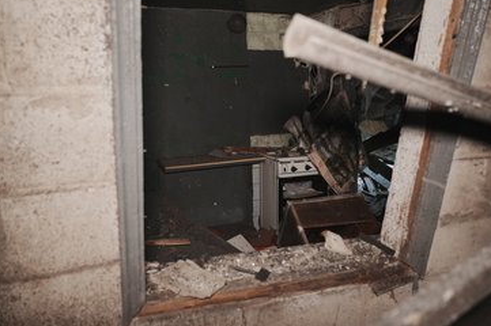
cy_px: 149
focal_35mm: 31
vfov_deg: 42.2
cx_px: 267
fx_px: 422
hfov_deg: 60.2
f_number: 3.5
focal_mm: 28
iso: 1600
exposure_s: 1/50
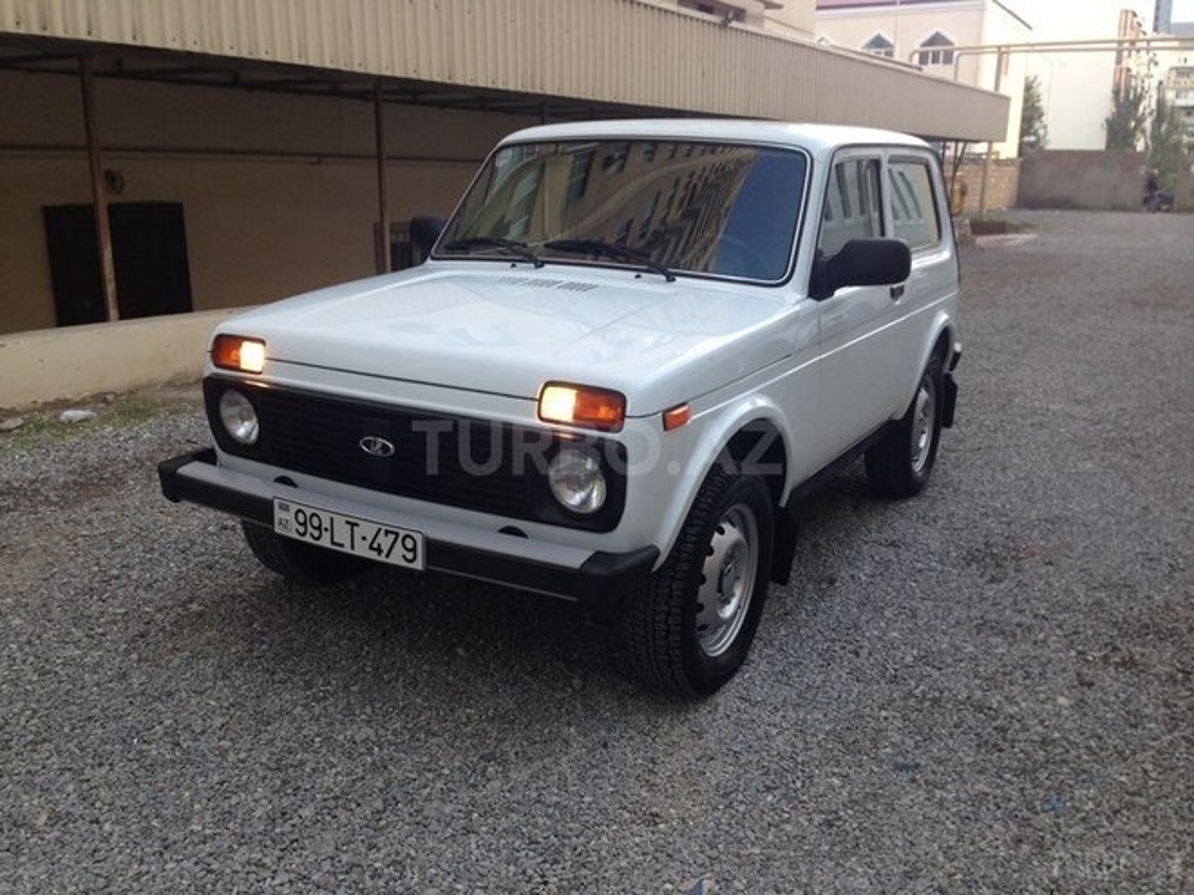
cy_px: 448
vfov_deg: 42.9
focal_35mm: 33
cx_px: 597
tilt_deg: -11.3
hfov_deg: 55.4
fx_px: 1138
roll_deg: +0.1
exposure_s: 1/60
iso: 50
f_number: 2.4
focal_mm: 4.12
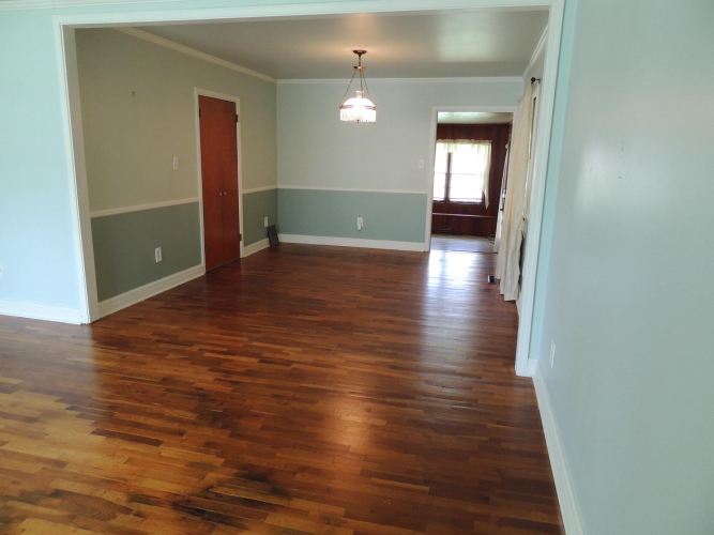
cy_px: 268
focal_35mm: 24
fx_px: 495
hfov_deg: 71.6
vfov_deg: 56.8
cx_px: 357
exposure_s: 1/30
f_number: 3
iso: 400
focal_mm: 4.3
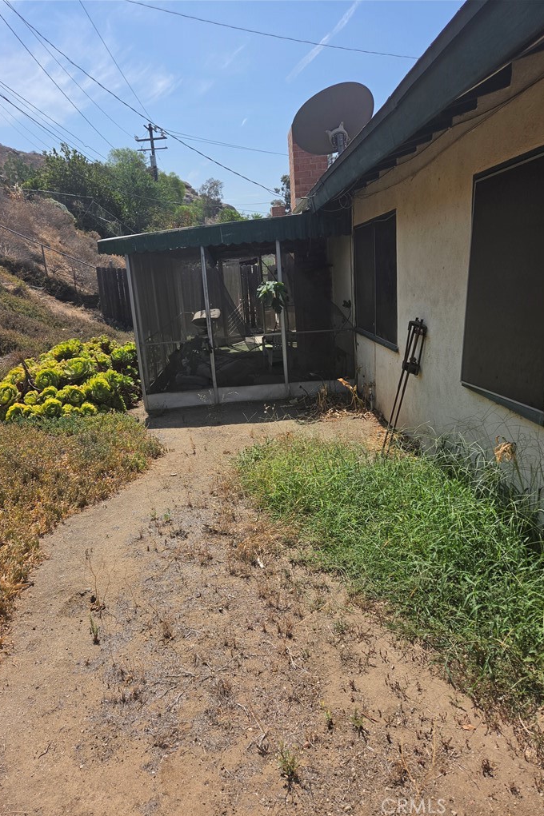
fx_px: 544
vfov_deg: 73.8
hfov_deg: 53.1
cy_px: 408
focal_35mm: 24
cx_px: 260
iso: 80
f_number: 1.8
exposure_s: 1/5977
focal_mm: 5.4
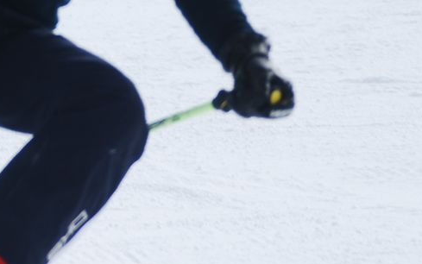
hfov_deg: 2.5
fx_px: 9511
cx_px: -94
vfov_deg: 1.6
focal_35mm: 827
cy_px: 158
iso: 100
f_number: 5.3
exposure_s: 1/1000
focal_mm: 165
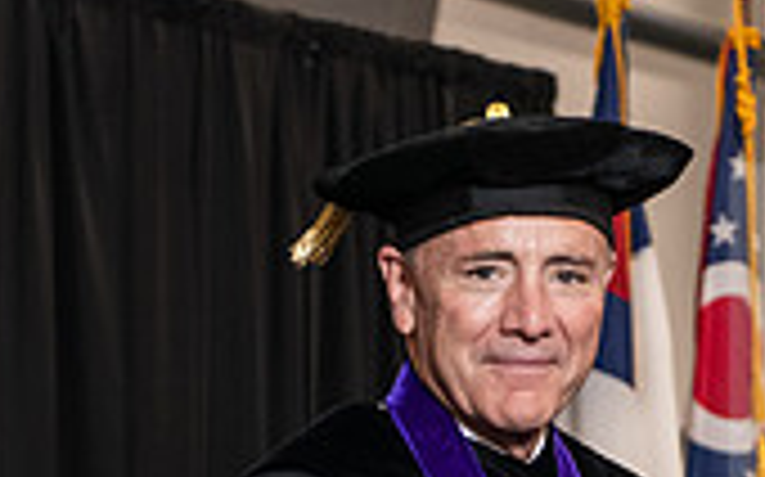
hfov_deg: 8.6
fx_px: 5063
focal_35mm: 243
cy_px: 709
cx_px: 594
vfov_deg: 5.3
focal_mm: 70
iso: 2000
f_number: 5
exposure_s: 1/125
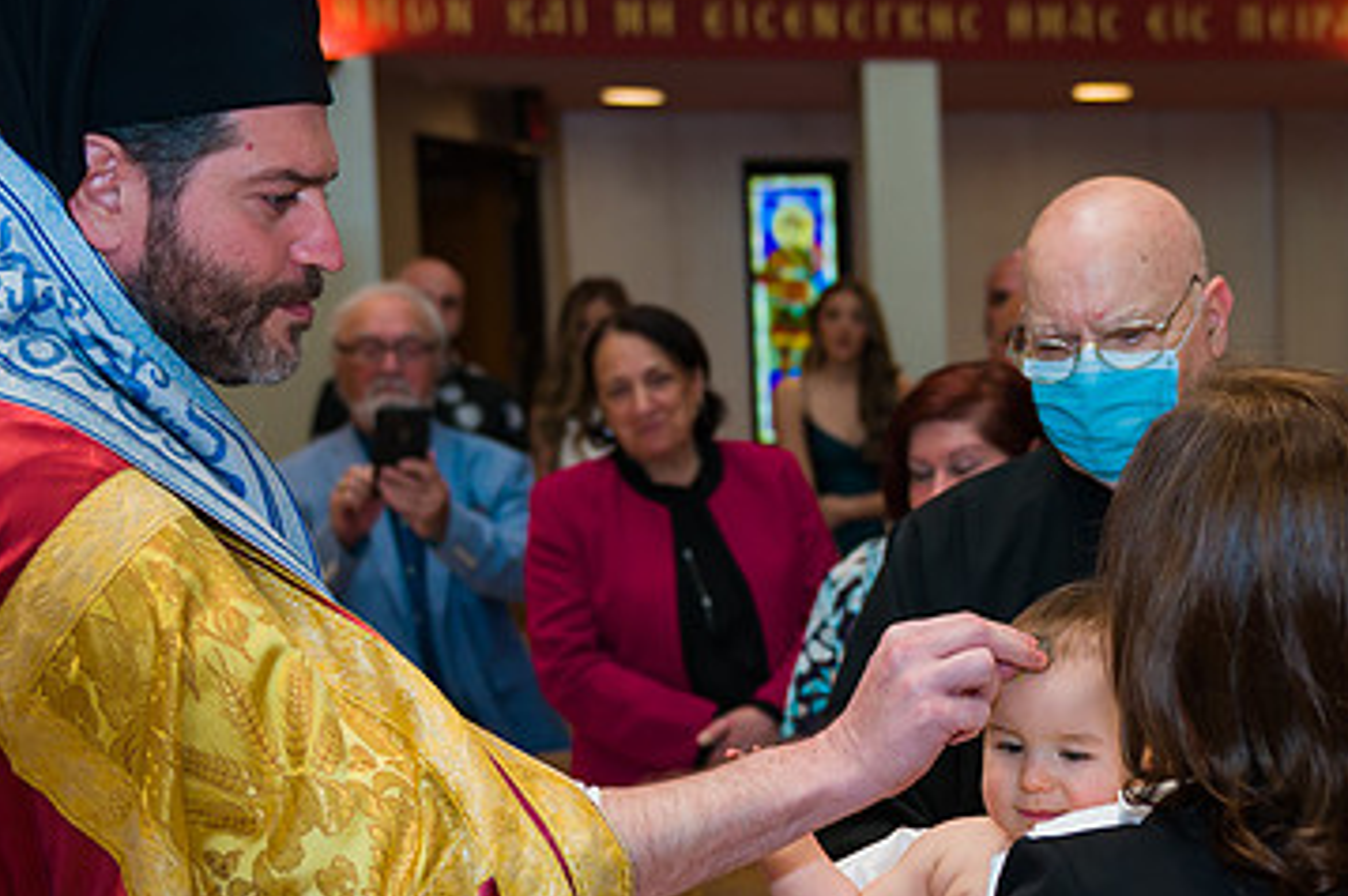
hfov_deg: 29.2
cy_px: 543
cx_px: 1138
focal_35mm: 67
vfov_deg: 20.2
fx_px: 2506
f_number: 3.2
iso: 400
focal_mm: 32
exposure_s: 1/125
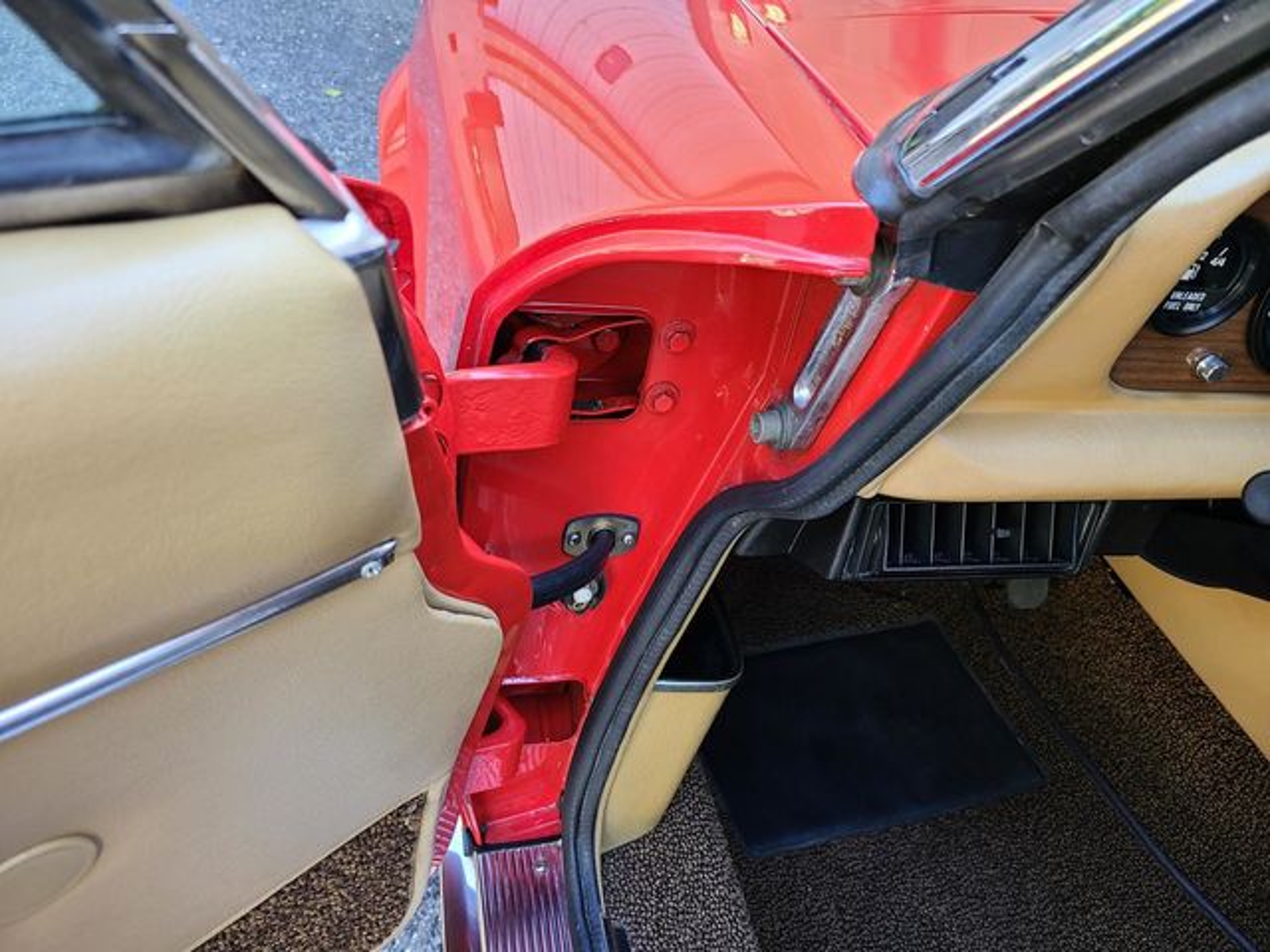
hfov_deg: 67.3
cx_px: 635
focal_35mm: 26
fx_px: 954
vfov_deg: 53.1
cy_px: 476
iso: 64
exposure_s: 1/59
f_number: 1.8
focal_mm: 5.4
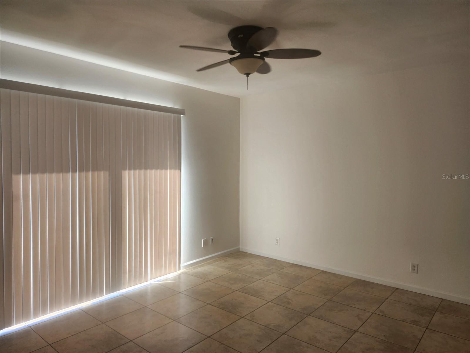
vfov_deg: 58.9
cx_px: 235
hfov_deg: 73.9
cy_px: 176
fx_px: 312
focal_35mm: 23
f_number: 1.8
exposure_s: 1/180
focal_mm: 5.54
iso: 100
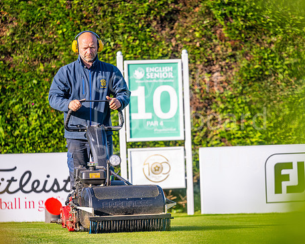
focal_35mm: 359
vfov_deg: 4.3
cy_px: 125
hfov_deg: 5.4
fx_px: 3241
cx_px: 181
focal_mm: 300
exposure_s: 1/640
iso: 200
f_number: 4
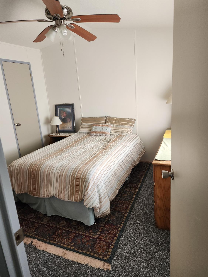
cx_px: 104
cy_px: 138
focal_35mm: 23
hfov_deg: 58.9
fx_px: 184
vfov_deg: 73.9
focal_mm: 6.4
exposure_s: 1/120
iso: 200
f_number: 1.8
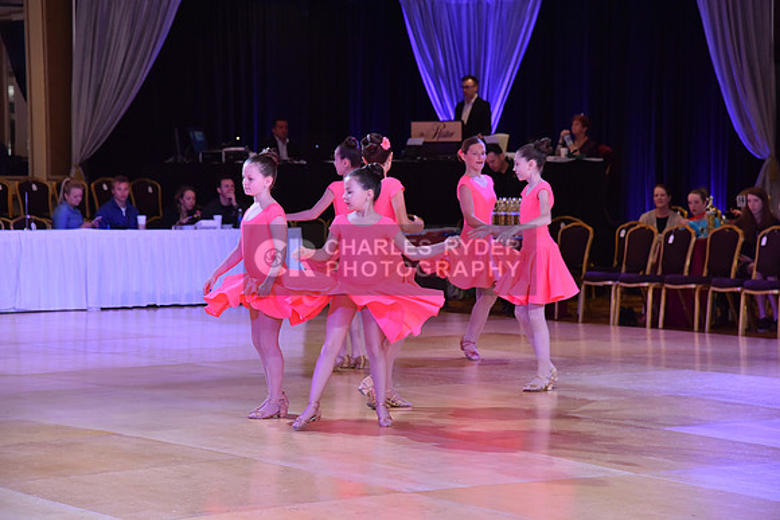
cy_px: 260
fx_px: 2167
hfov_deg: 20.4
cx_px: 390
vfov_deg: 13.7
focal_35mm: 100
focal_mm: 100
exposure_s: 1/250
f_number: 5
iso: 1600
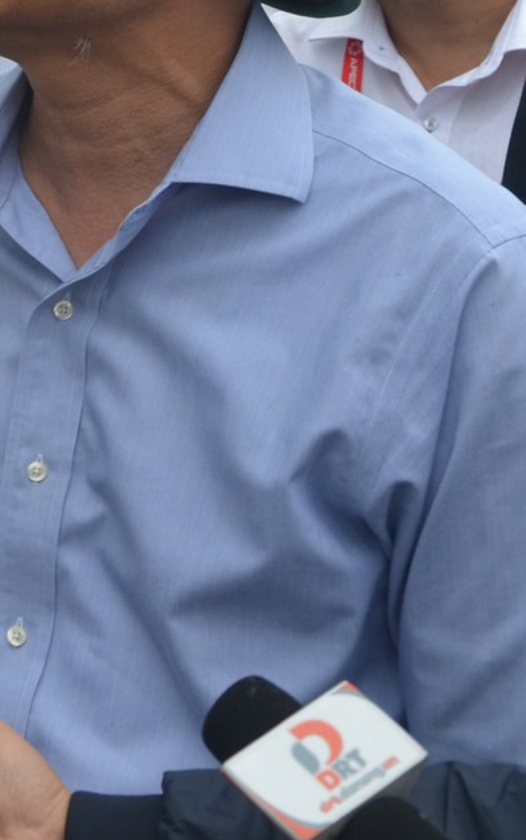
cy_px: -49
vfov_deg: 12.4
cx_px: -464
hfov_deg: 7.6
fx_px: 3805
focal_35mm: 166
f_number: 5.6
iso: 220
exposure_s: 1/125
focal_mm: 34
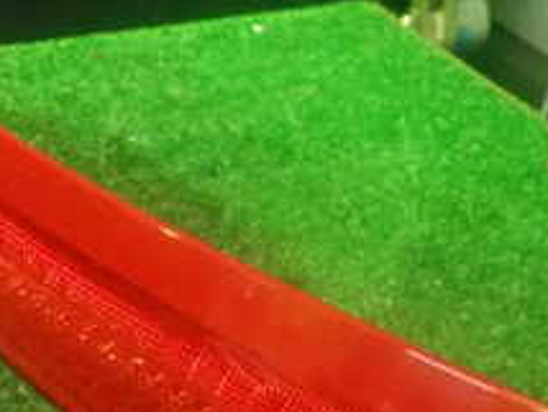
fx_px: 1331
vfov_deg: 17.3
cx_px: 435
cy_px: 389
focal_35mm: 84
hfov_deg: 22.9
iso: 3200
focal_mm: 5.5
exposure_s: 1/80
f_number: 2.3
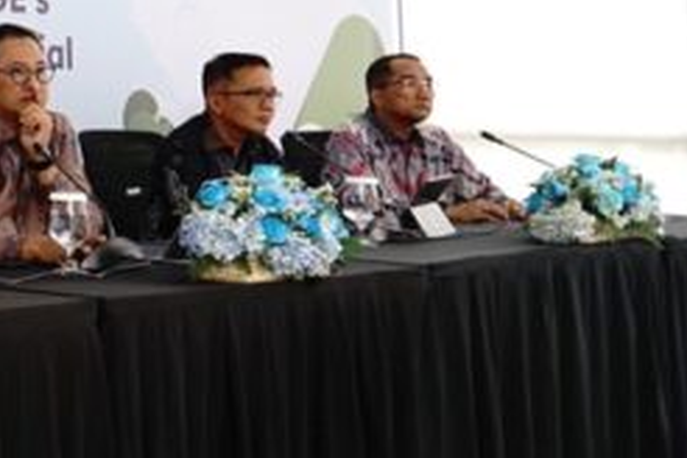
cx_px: -341
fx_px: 1908
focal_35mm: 100
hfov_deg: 18.2
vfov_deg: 13.4
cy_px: -77
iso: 500
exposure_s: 1/30
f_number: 4
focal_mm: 32
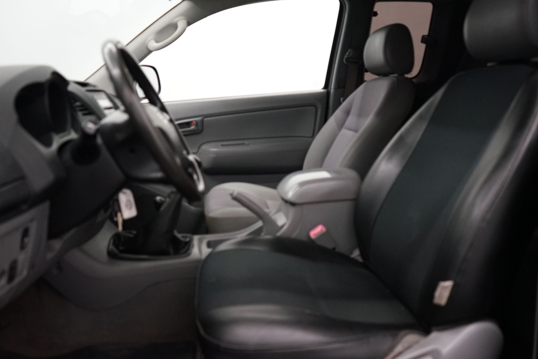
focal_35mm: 31
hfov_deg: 60.3
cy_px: 180
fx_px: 463
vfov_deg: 42.3
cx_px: 269
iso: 3200
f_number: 3.5
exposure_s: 1/160
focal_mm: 31
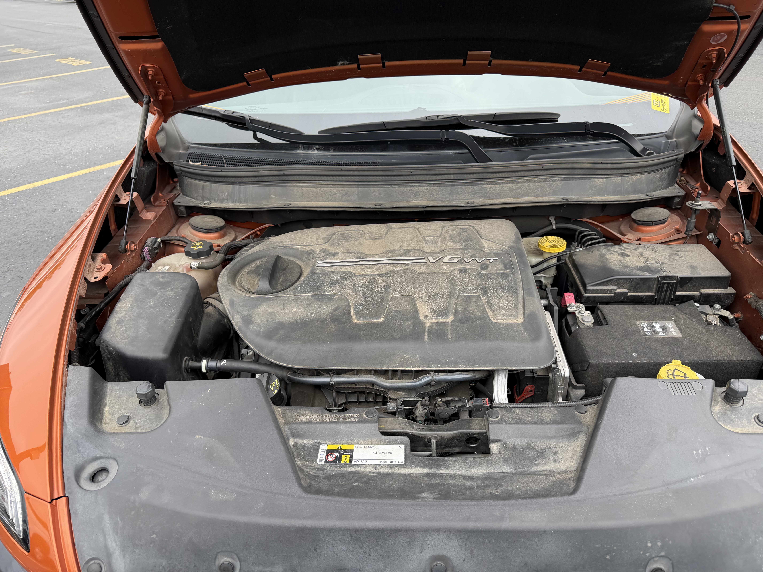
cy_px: 286
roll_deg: +0.9
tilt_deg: -31.5
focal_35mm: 24
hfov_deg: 71.6
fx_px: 529
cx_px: 382
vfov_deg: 56.8
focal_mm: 6.76
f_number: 1.78
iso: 80
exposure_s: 1/521
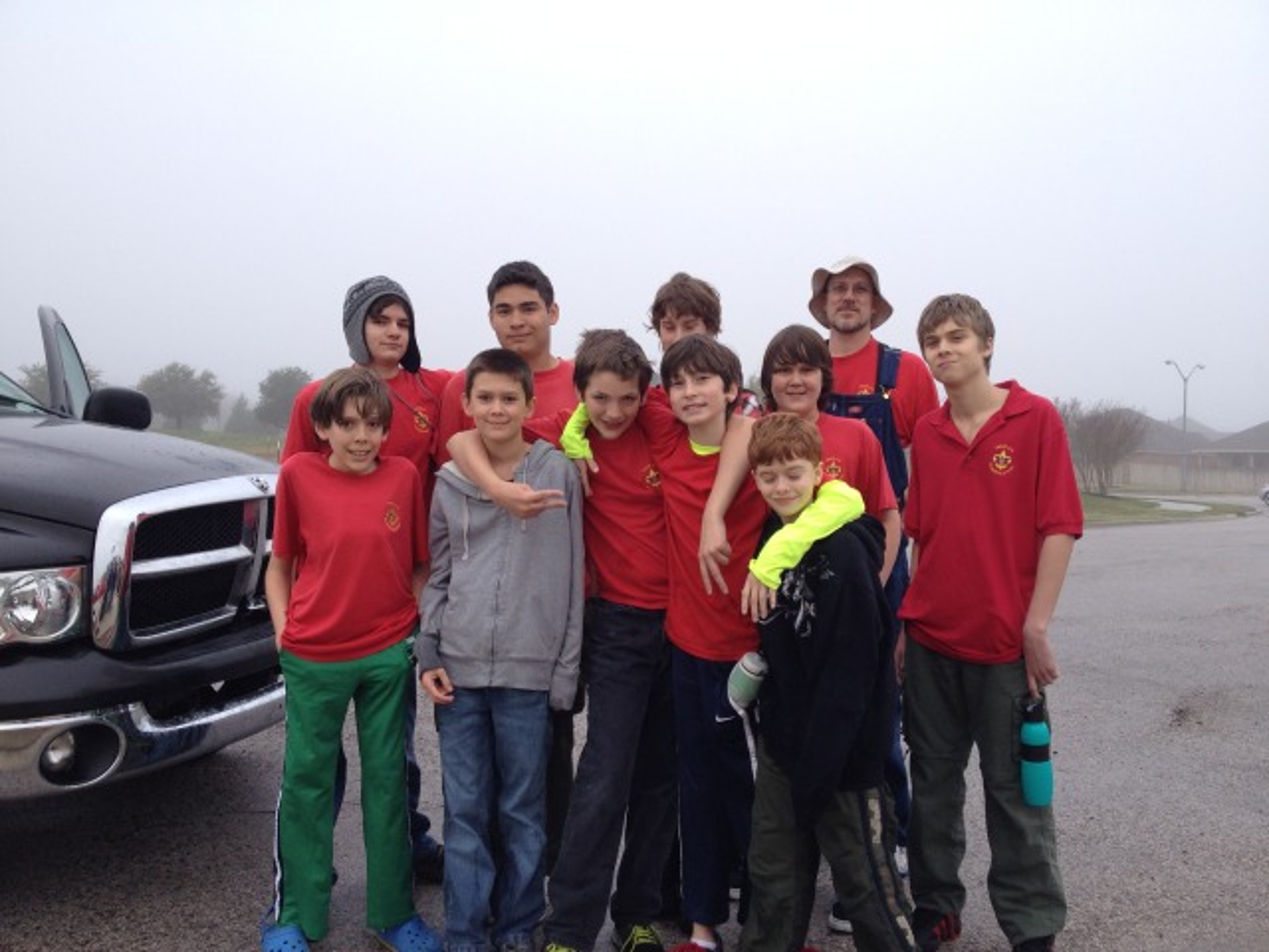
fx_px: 1283
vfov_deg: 40.7
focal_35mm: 35
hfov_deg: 52.6
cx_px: 634
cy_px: 476
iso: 50
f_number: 2.4
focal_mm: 4.28
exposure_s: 1/260
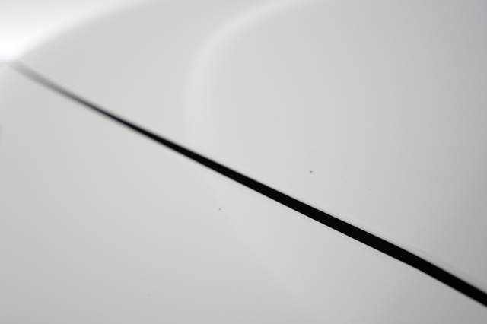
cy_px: 162
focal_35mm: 28
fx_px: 379
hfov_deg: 65.5
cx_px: 244
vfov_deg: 46.4
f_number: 5
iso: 1600
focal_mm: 28
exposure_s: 1/100
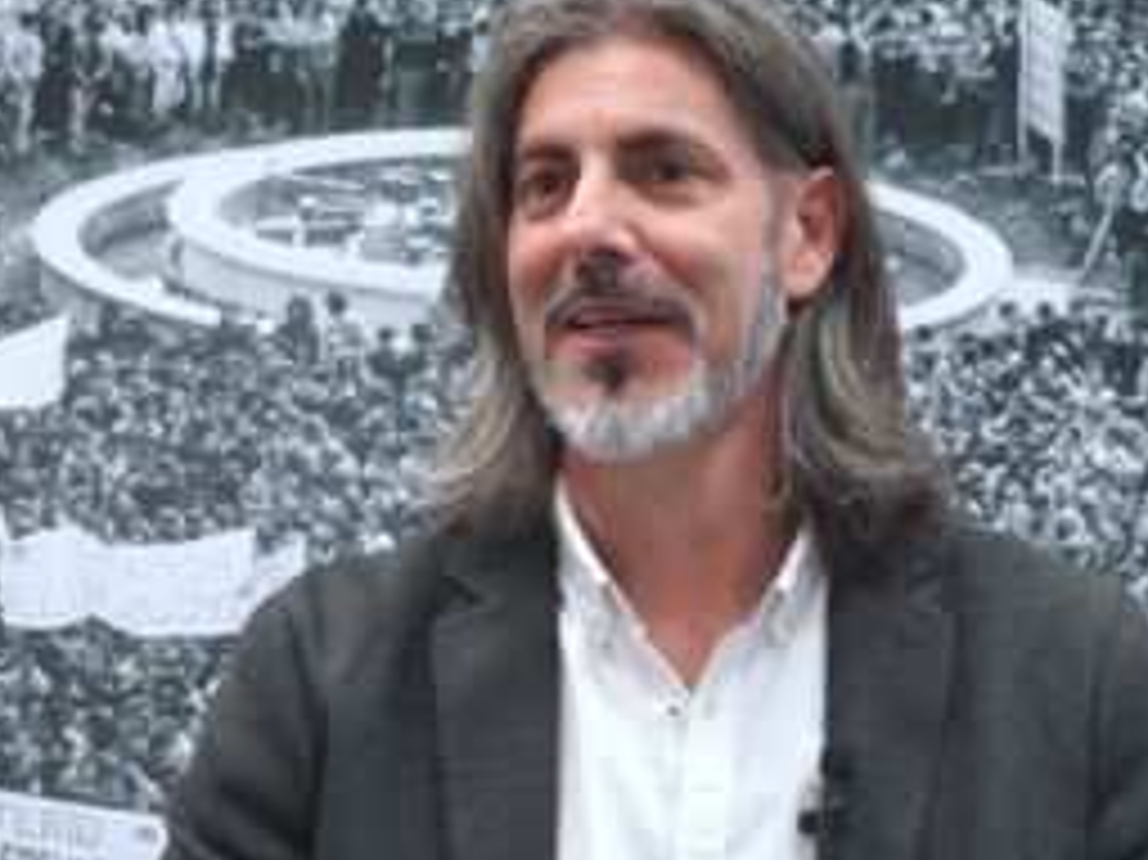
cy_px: 493
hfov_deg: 19.3
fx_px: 3373
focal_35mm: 102
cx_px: 653
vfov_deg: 14.5
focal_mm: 45
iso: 4000
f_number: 5.6
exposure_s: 1/160
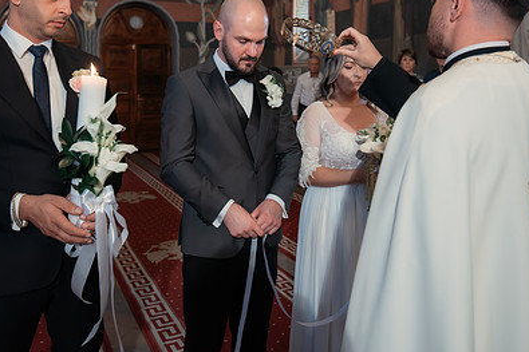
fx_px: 514
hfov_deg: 54.4
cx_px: 256
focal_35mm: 35
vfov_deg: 37.1
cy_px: 100
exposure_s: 1/200
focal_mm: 22
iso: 3200
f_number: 2.8
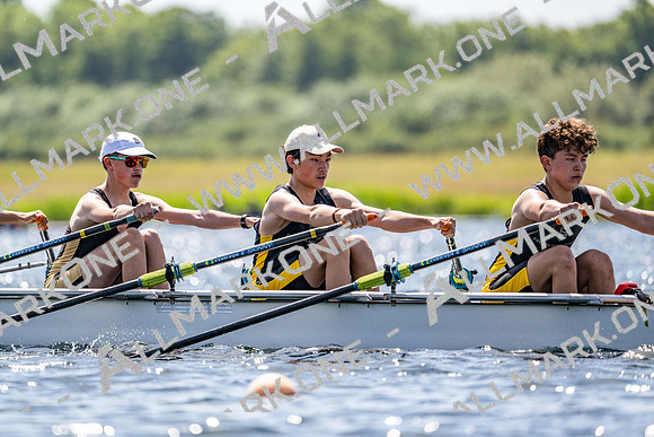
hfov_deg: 5.2
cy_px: 218
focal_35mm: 400
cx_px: 327
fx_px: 7268
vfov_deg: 3.4
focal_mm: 400
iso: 250
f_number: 4.5
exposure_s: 1/2500
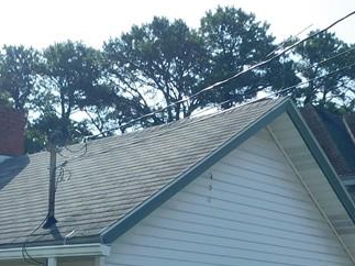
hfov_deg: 26.4
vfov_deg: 19.4
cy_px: 289
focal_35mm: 73
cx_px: 90
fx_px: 748
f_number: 6
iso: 125
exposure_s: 1/400
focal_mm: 4
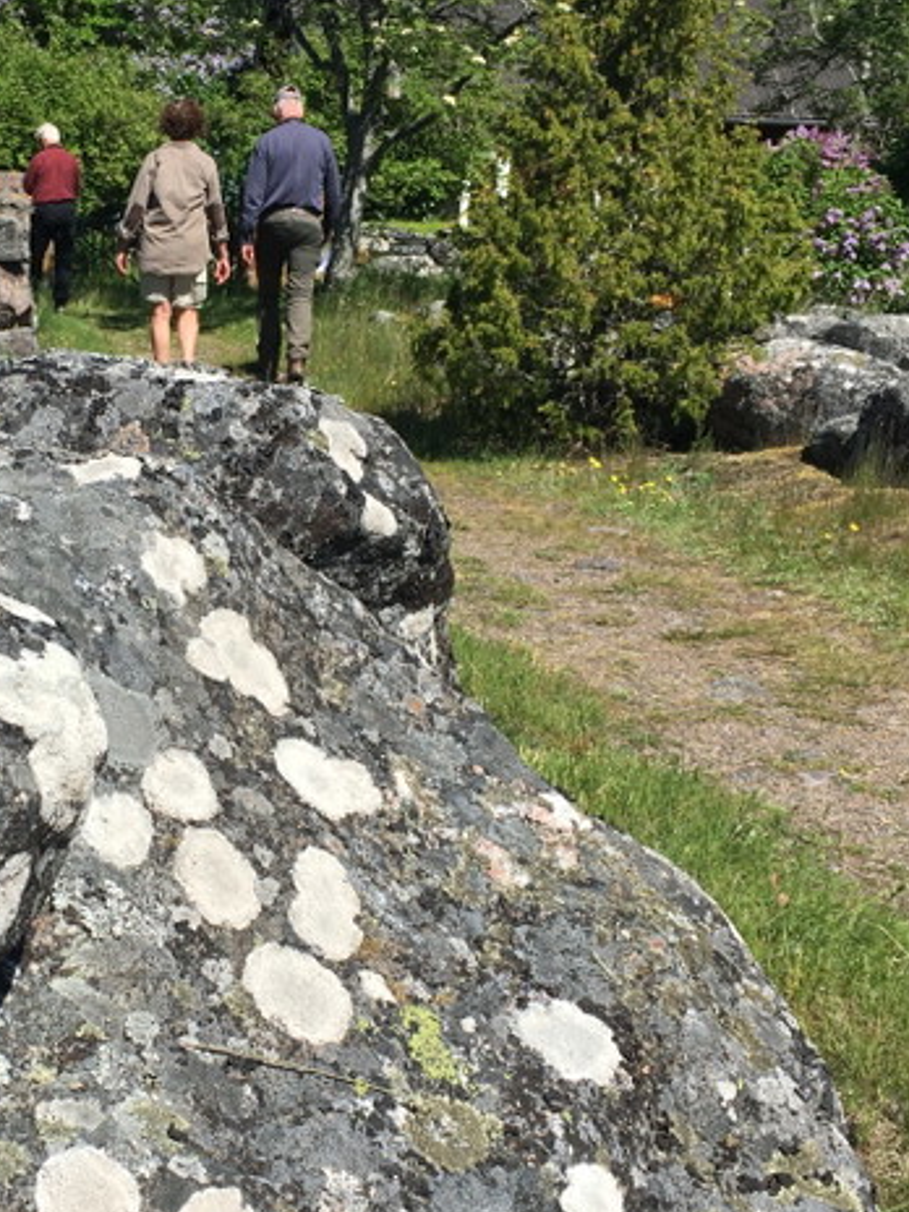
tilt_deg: -10.4
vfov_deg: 32.2
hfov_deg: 24.1
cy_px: 661
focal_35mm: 60
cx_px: 212
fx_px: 2101
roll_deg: -2.8
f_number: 2.2
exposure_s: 1/1832
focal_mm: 4.15
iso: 25
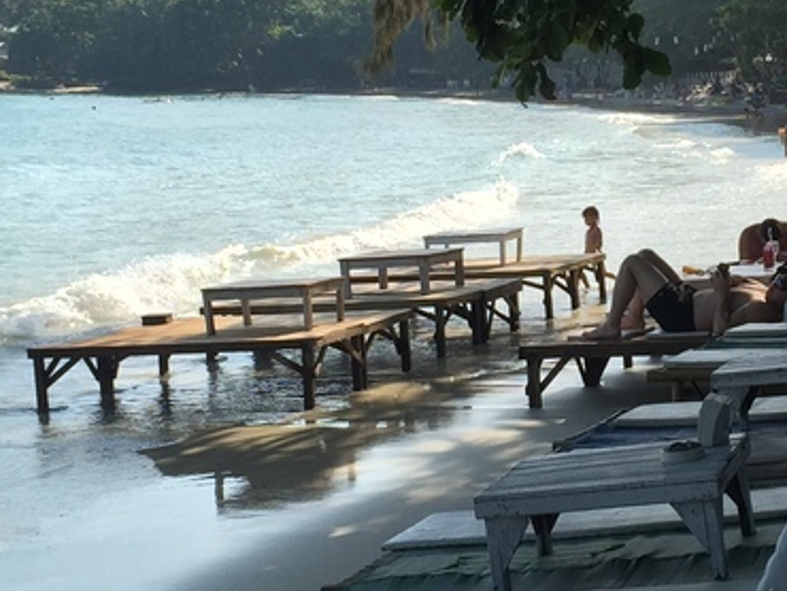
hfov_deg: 20.5
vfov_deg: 15.7
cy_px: 230
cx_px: 668
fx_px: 2138
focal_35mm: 94
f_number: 2.2
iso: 32
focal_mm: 4.15
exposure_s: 1/1647
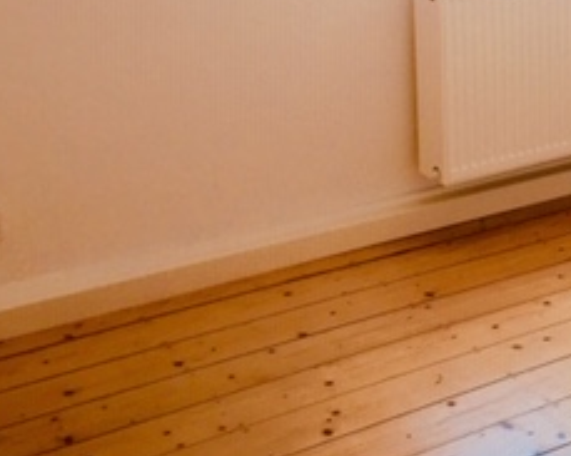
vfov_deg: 19.1
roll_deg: -0.5
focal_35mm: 79
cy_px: 45
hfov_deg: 22.6
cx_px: 646
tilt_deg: -13.2
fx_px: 1334
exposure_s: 1/50
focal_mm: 4.15
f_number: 2.2
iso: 32
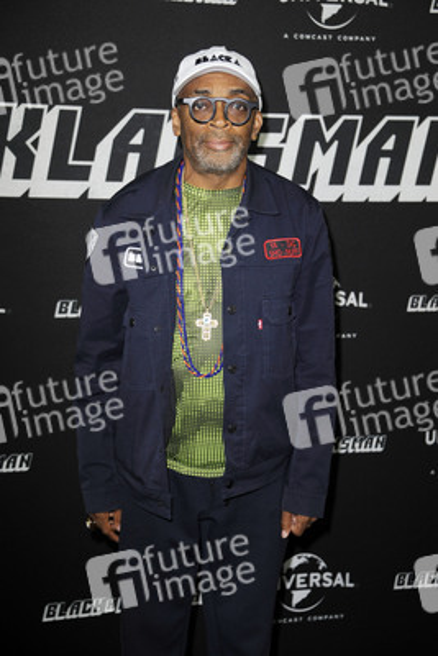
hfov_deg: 16.7
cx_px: 219
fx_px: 1495
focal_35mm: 82
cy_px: 328
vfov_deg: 24.8
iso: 500
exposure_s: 1/160
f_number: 5
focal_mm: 82
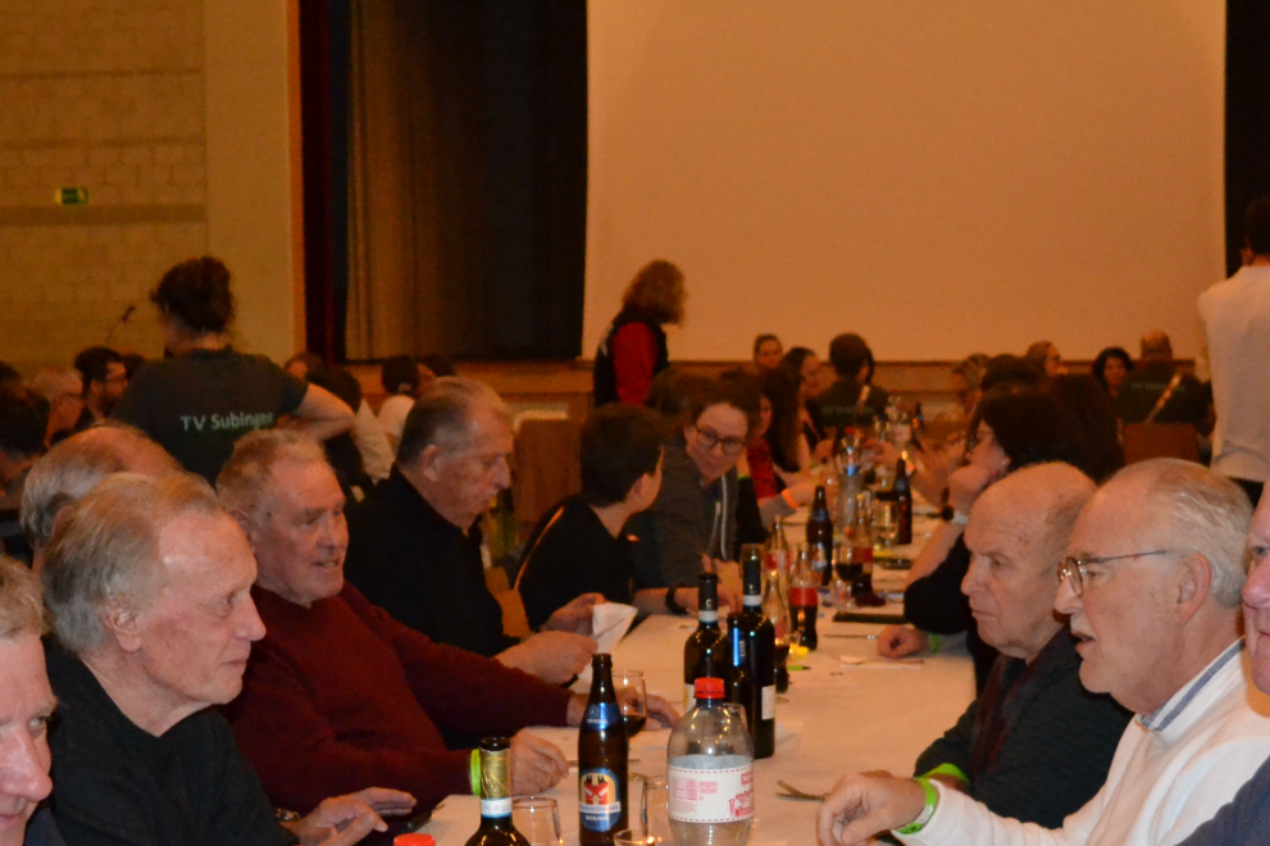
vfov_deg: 21.7
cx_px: 636
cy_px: 608
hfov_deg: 32.4
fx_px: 2186
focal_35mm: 62
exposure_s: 1/60
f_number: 3.8
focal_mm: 20
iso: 3200
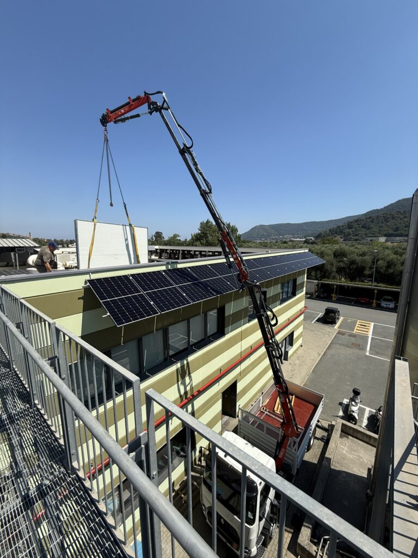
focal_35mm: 14
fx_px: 225
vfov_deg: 102.1
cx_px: 209
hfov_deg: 85.7
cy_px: 279
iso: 50
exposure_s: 1/2506
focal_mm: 2.22
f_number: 2.2
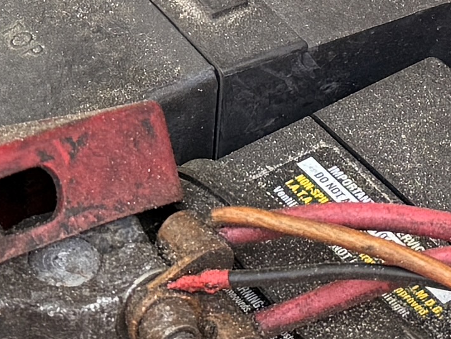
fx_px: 2502
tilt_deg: -29.9
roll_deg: -0.9
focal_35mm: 192
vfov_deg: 7.5
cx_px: 158
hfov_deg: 10.3
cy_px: -308
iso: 125
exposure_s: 1/121
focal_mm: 6.76
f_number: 1.78
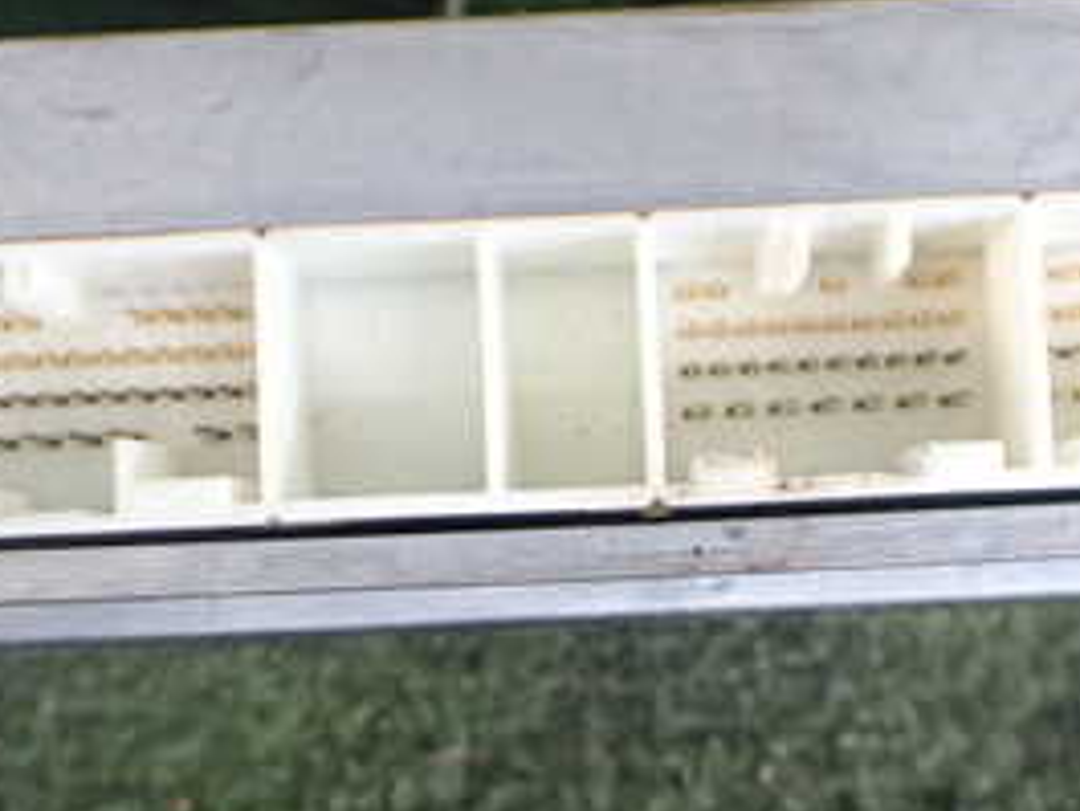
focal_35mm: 68
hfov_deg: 28.5
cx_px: 607
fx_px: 2123
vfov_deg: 21.6
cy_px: 412
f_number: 2.3
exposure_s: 1/125
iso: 400
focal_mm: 5.4
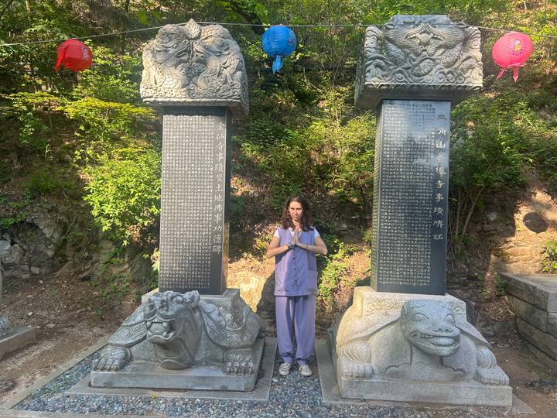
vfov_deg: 53.1
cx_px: 278
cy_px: 209
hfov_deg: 67.3
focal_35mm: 26
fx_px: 418
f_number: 1.5
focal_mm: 5.7
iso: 50
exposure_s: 1/416
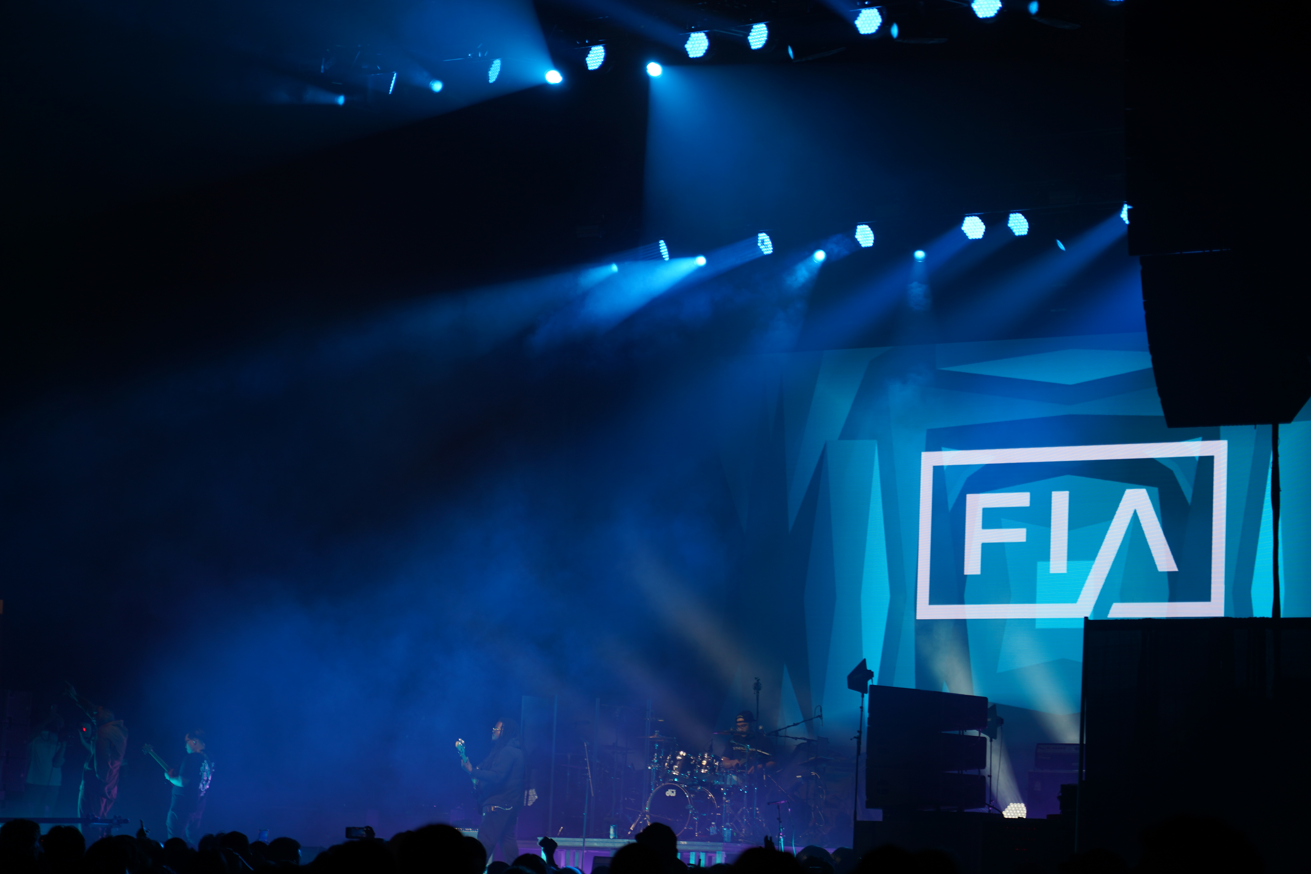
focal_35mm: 105
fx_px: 3823
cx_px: 656
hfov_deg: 19.5
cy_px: 437
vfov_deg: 13.0
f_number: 4
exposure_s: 1/125
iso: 200
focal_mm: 105
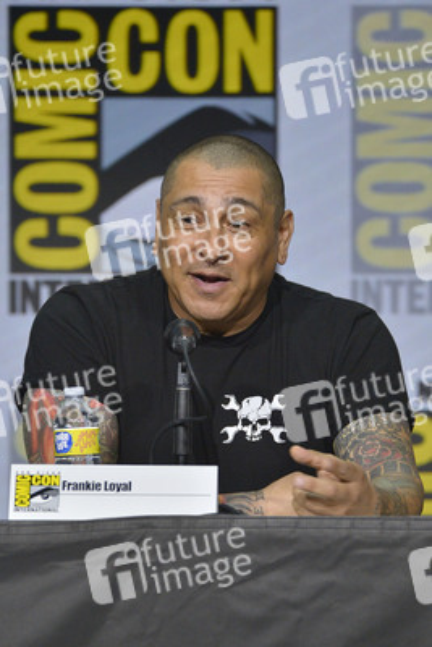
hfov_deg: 2.8
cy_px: 324
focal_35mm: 500
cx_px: 216
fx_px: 8992
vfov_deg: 4.1
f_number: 6.3
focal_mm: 500
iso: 1600
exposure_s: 1/250
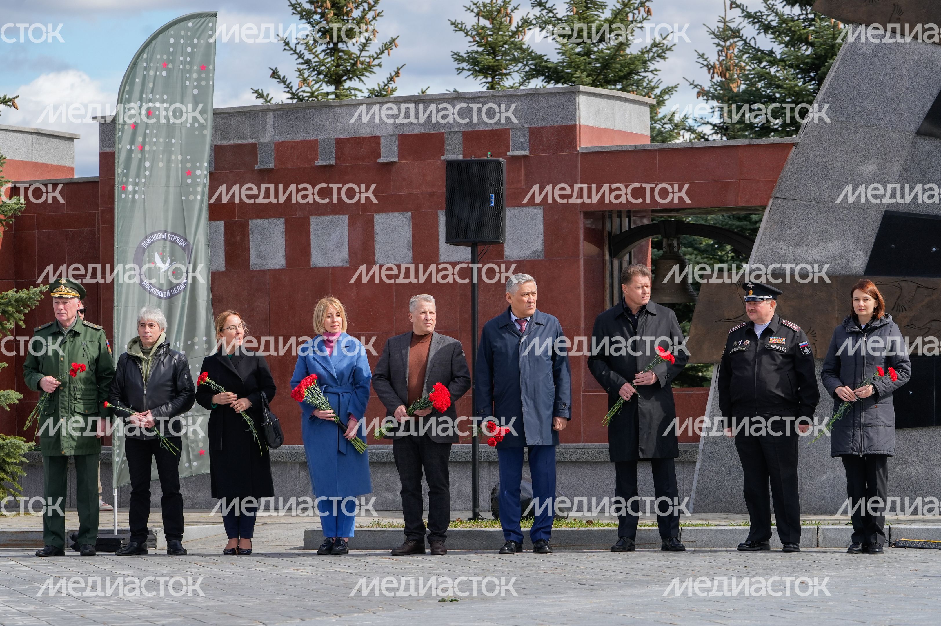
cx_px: 470
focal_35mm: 124
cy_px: 313
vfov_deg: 11.0
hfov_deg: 16.5
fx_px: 3239
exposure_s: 1/1000
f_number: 7.1
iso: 500
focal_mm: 124
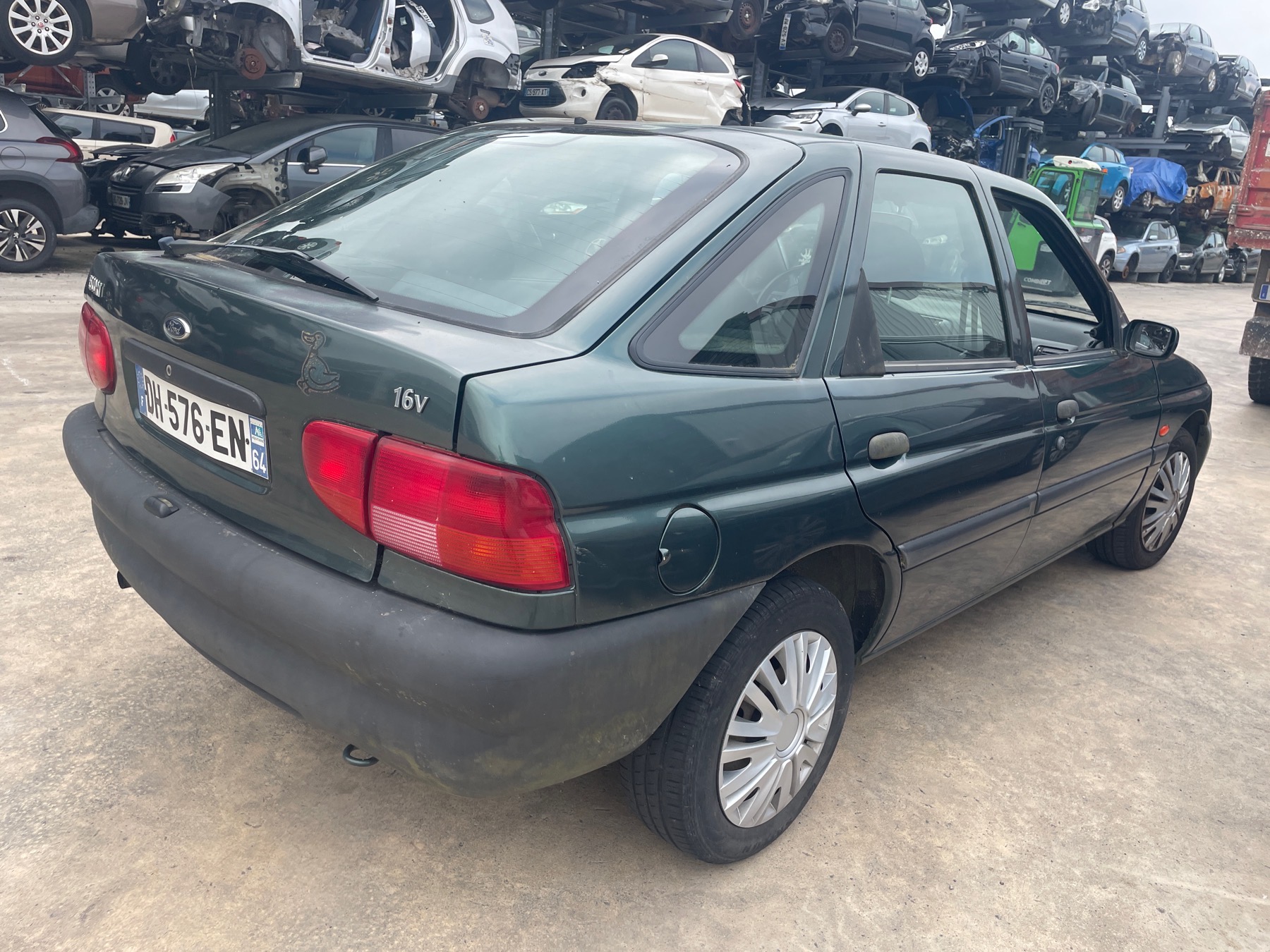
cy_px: 476
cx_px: 635
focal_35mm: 26
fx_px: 954
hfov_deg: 67.3
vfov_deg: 53.1
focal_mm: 4.2
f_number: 1.6
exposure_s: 1/1319
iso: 32
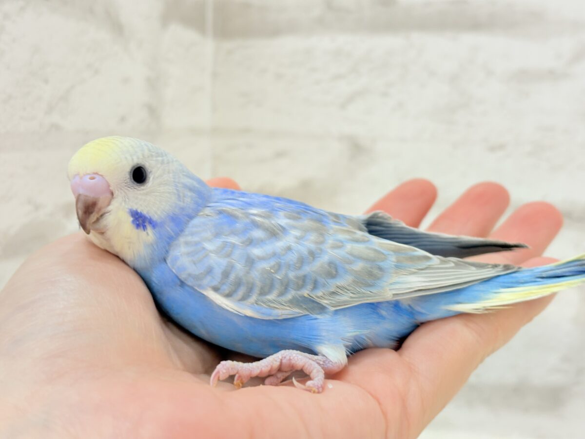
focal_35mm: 52
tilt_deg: -8.5
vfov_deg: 28.0
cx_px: 292
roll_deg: -1.6
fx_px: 879
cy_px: 220
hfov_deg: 36.8
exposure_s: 1/50
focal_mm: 5.96
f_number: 1.6
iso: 50
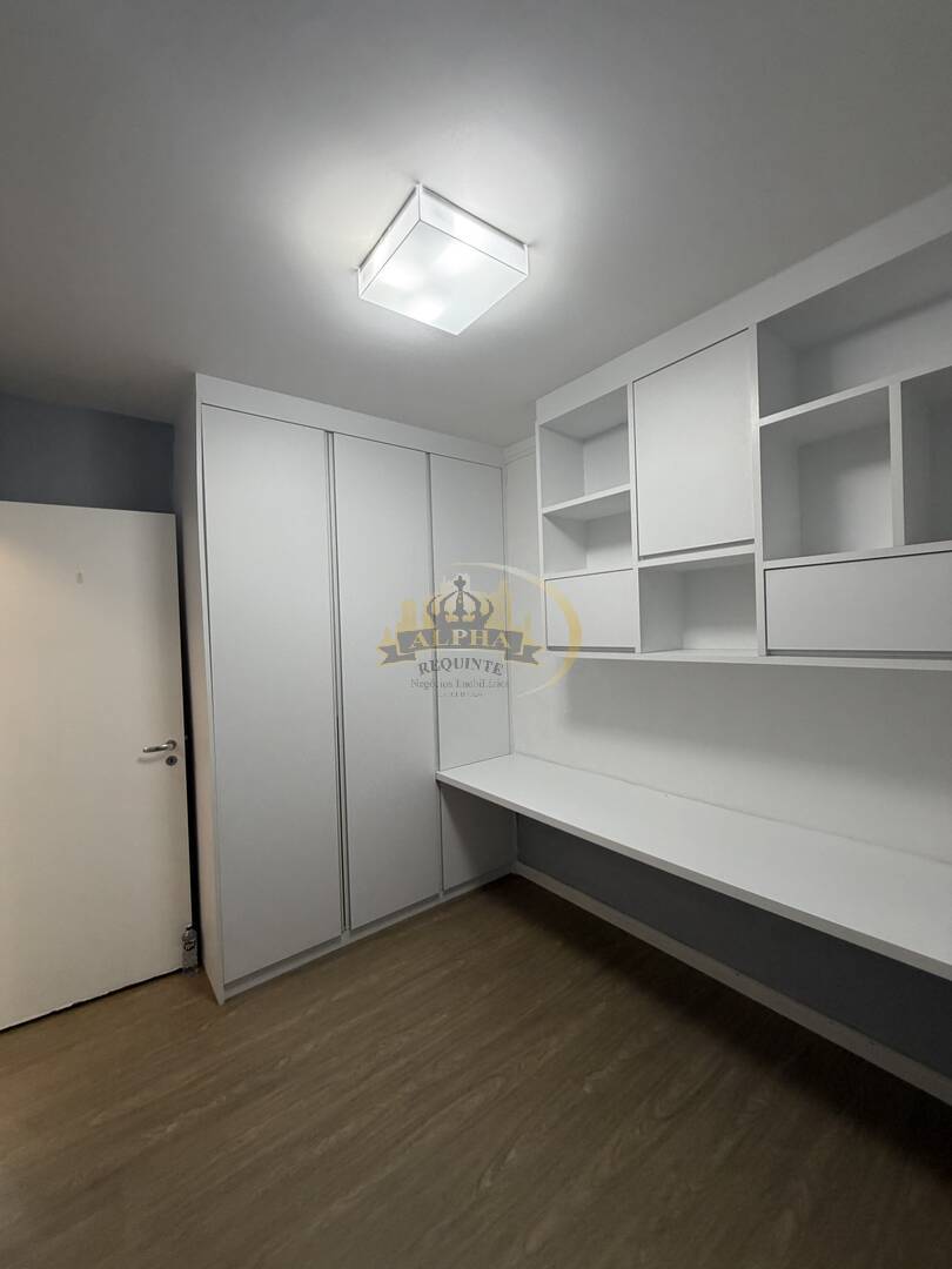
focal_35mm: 14
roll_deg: +1.4
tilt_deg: -0.5
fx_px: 513
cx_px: 476
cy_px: 634
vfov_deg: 102.1
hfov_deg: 85.7
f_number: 2.2
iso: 160
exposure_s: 1/60
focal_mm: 2.22
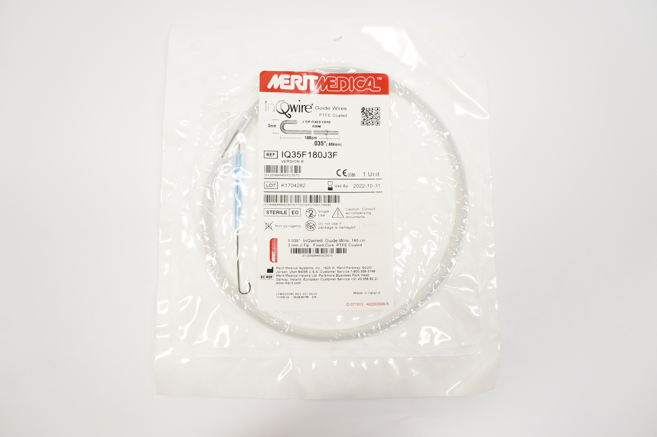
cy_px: 218
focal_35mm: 27
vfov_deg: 47.8
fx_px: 492
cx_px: 328
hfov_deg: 67.4
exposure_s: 1/60
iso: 400
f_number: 6.3
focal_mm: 18
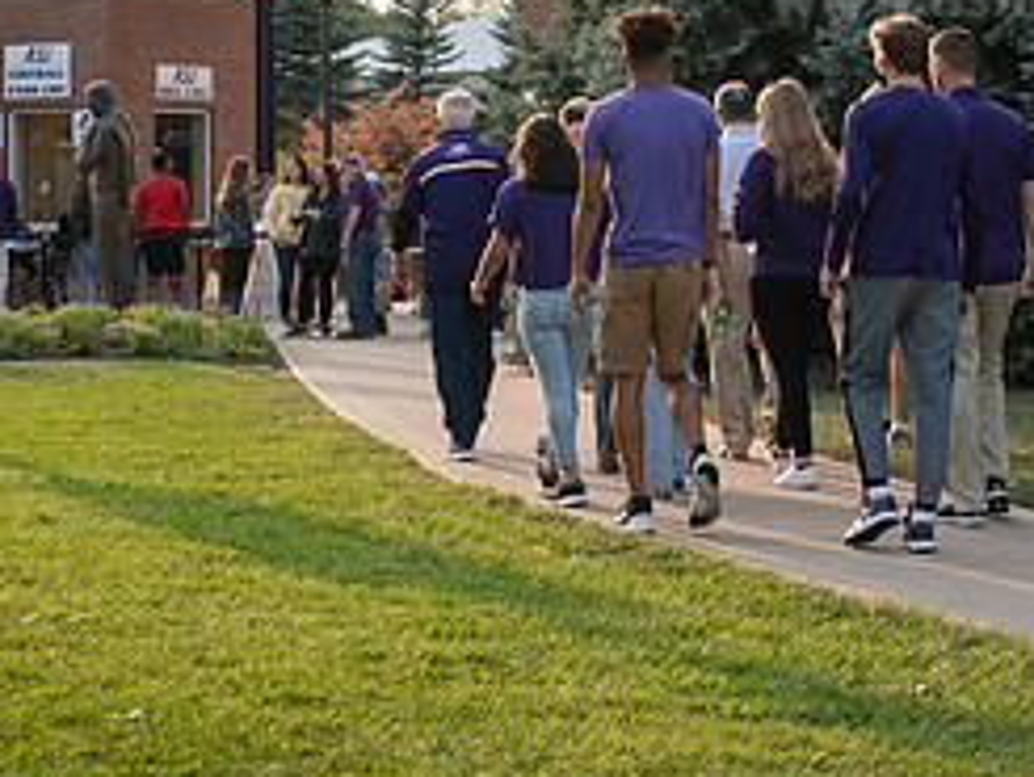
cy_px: 86
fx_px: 4066
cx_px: 580
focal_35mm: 136
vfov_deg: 10.9
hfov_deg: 14.5
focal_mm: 60
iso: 320
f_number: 5.6
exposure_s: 1/500
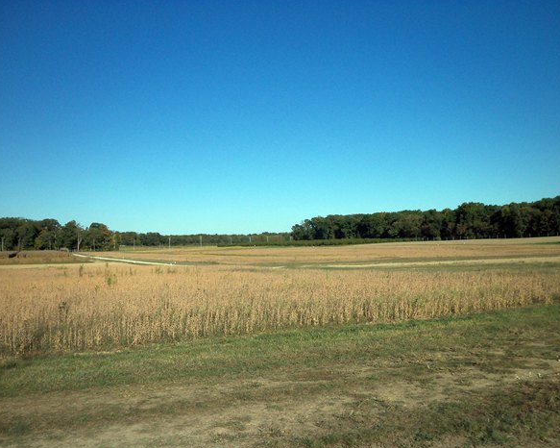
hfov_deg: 50.3
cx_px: 283
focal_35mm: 36
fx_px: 596
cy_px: 226
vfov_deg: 41.1
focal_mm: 5.7
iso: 80
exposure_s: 1/320
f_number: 8.8
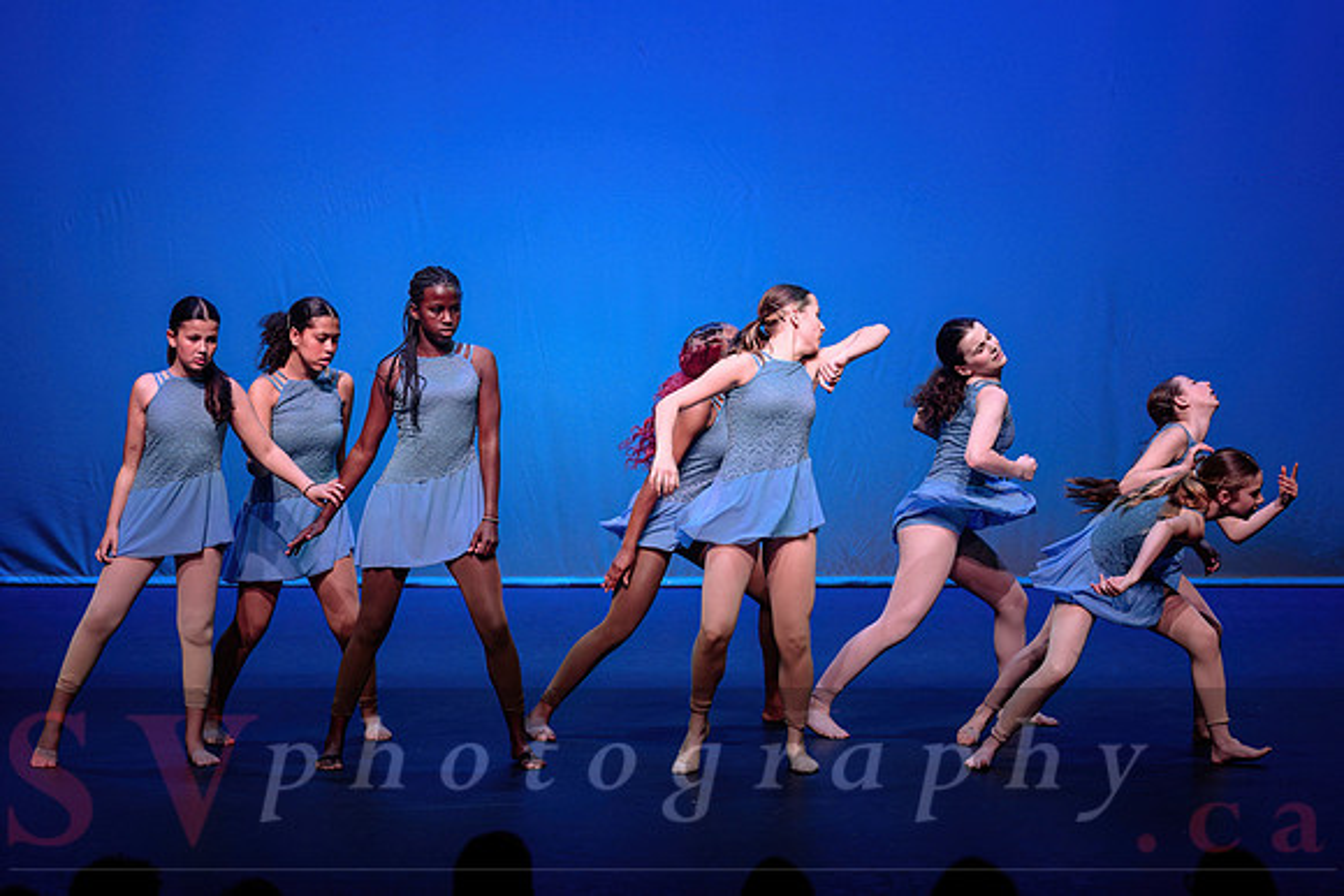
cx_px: 699
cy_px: 430
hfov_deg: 14.7
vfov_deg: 9.8
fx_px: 5216
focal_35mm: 140
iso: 1250
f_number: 2.8
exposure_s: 1/500
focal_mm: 130
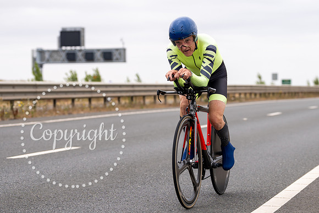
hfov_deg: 18.7
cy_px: 120
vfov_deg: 12.5
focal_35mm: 109
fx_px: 969
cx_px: 188
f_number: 3.2
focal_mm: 77
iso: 100
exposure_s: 1/800
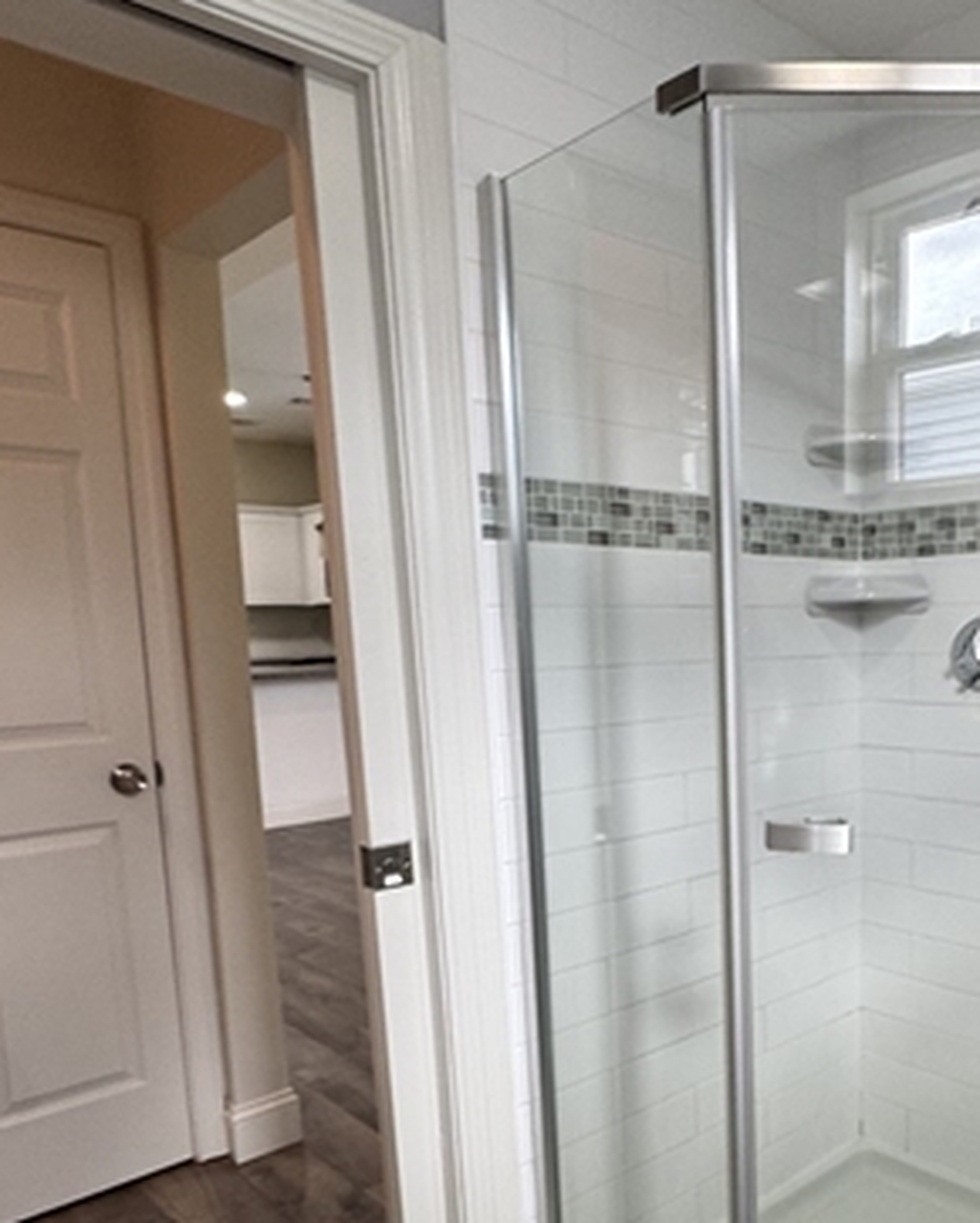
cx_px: 740
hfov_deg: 48.0
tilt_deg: -9.1
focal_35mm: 29
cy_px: 764
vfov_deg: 59.6
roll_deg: +2.7
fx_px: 1051
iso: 100
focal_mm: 2.22
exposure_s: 1/60
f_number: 2.2
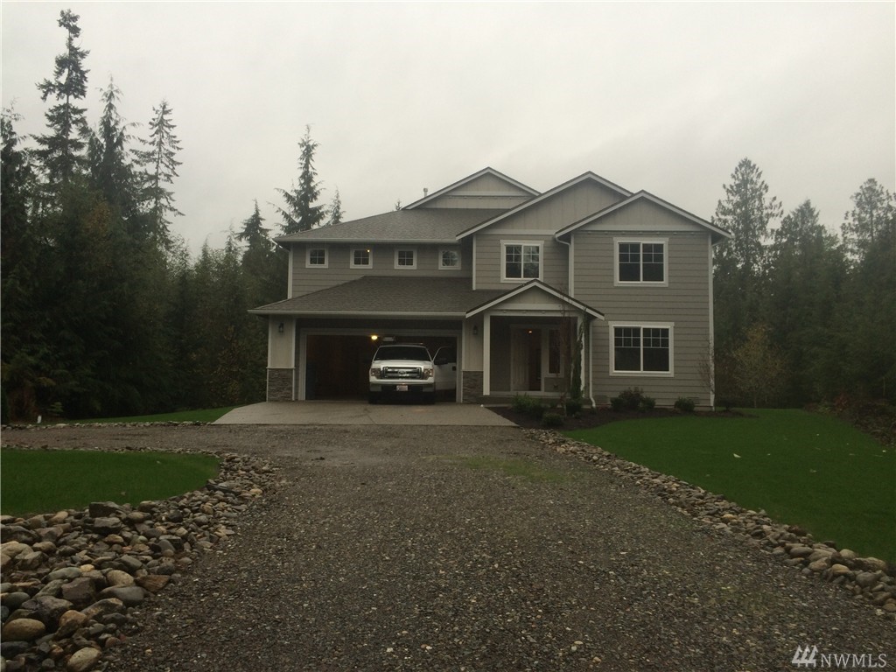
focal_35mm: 29
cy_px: 336
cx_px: 448
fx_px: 751
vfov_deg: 48.2
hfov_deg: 61.7
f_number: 2.2
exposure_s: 1/126
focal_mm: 4.15
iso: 32
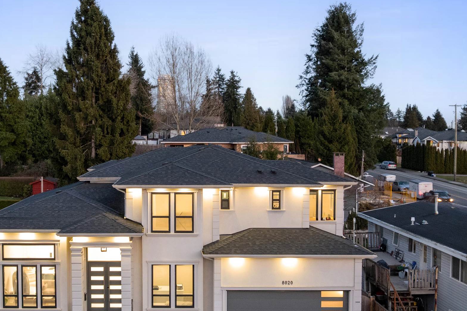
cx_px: 167
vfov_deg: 31.0
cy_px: 201
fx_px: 558
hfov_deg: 45.0
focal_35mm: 43
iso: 320
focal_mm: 8.38
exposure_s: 1/15
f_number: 2.8
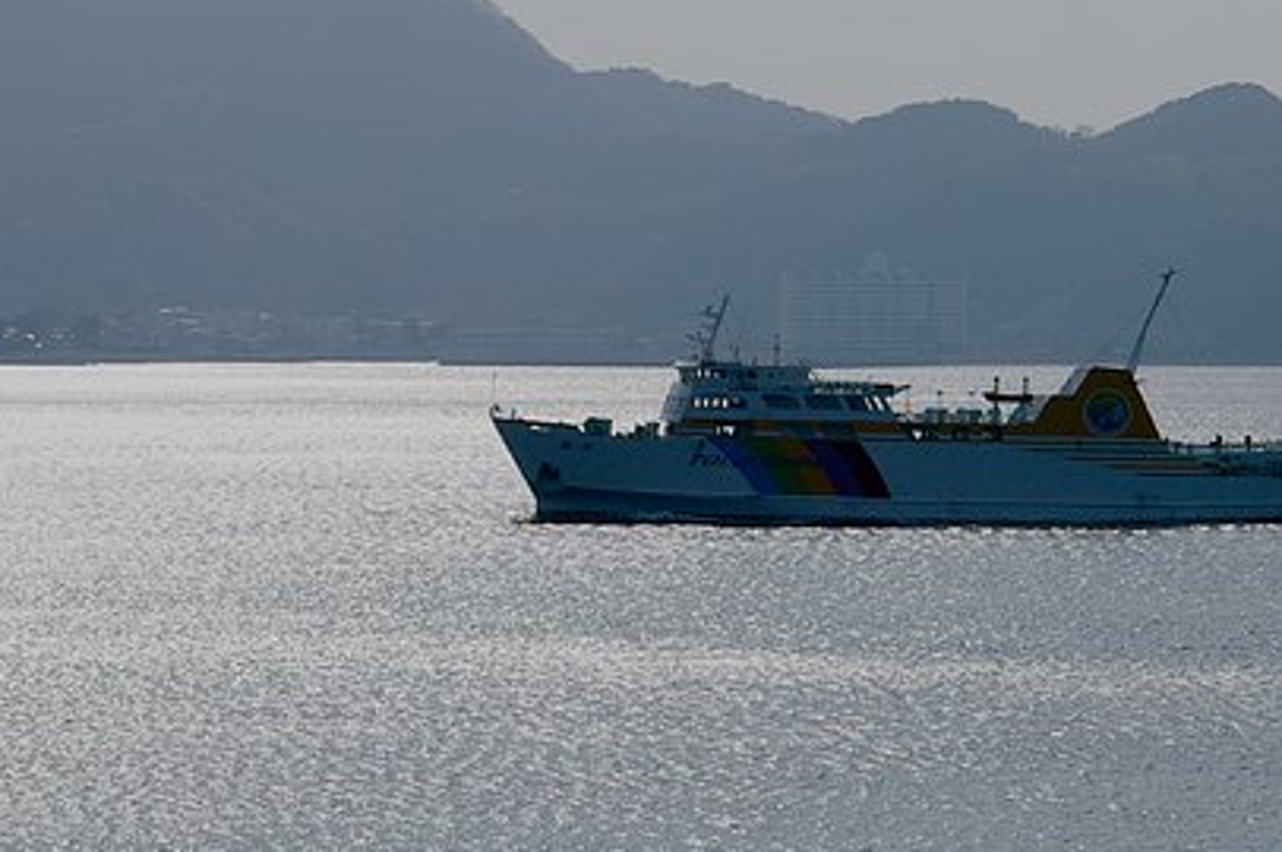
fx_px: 7068
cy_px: 413
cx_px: 660
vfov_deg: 6.9
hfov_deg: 10.4
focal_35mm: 199
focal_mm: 105
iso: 200
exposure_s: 1/1500
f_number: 11
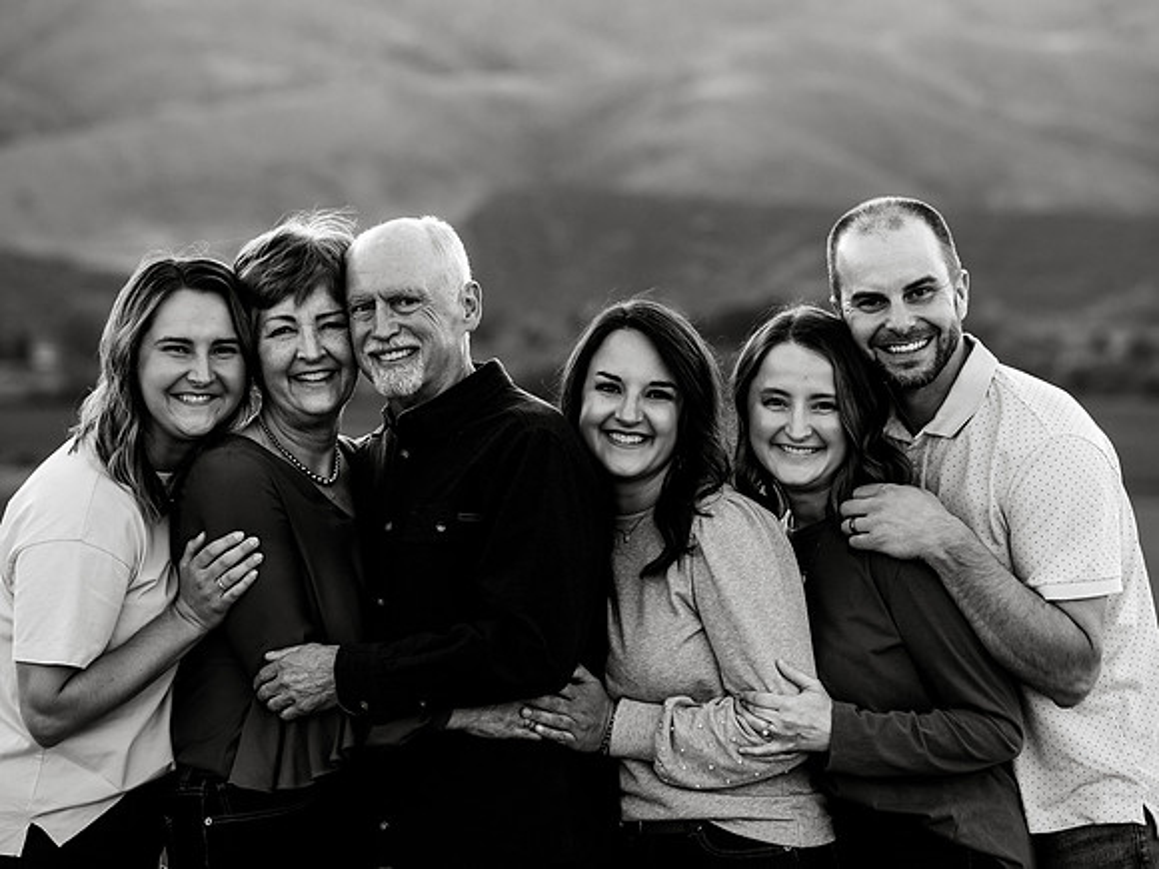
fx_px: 4711
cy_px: 434
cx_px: 580
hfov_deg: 14.0
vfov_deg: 10.5
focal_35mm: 141
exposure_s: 1/160
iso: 500
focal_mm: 130
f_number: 4.5
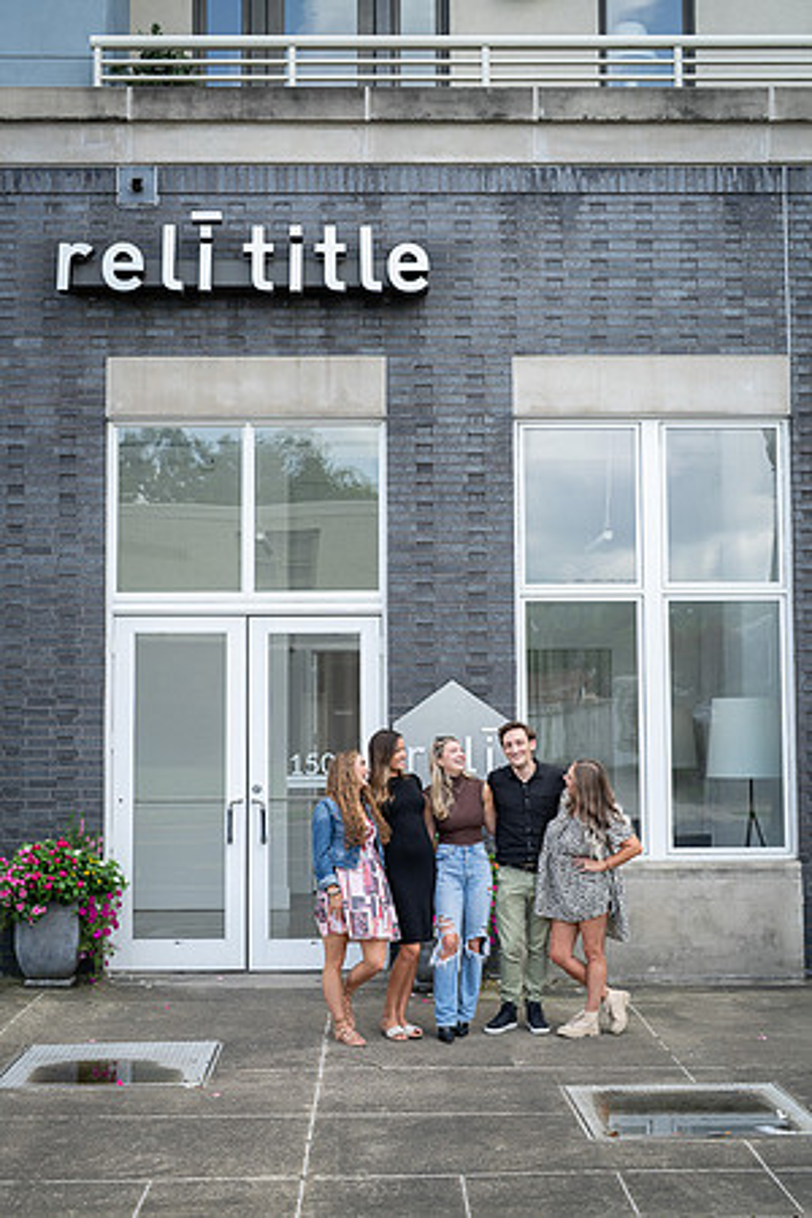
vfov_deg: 39.6
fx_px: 1692
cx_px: 406
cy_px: 609
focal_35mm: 50
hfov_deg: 27.0
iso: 100
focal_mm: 50
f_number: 4
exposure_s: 1/160
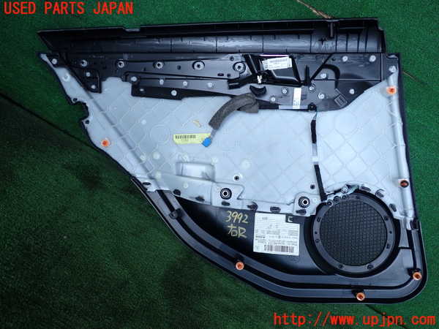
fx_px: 380
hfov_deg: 60.0
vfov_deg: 46.8
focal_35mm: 30
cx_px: 220
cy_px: 164
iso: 100
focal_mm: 5.4
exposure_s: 1/200
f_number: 2.3
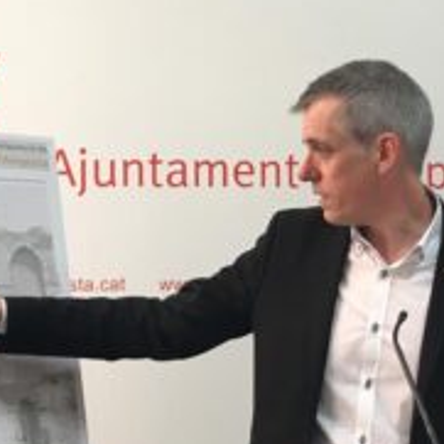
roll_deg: +0.3
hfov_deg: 20.2
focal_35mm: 85
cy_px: 285
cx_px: 351
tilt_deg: -1.9
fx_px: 1233
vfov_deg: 20.4
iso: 64
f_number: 2.2
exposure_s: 1/33
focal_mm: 4.15
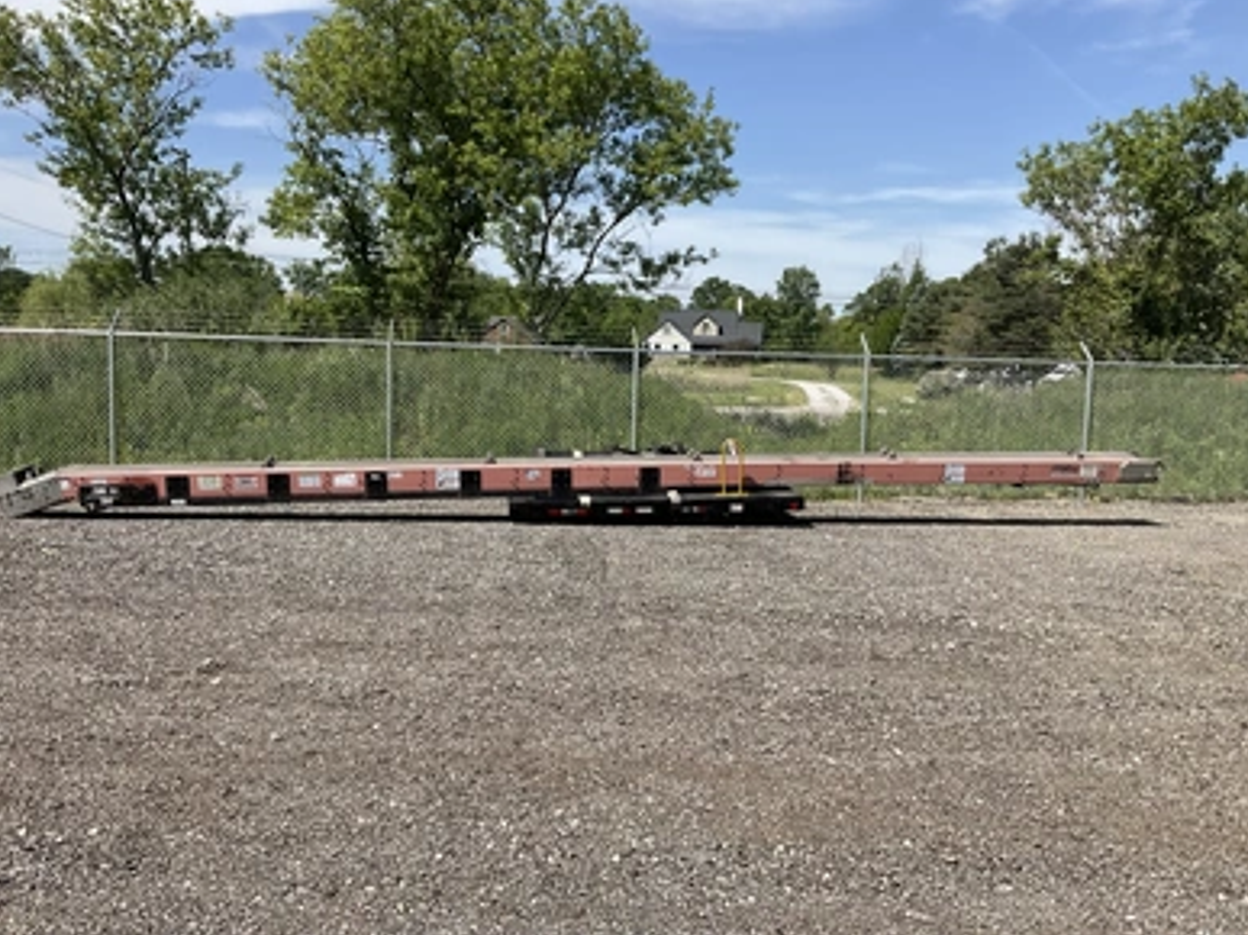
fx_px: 1081
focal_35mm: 30
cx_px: 629
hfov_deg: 60.0
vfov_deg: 46.8
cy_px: 458
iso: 25
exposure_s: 1/1786
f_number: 1.8
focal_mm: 3
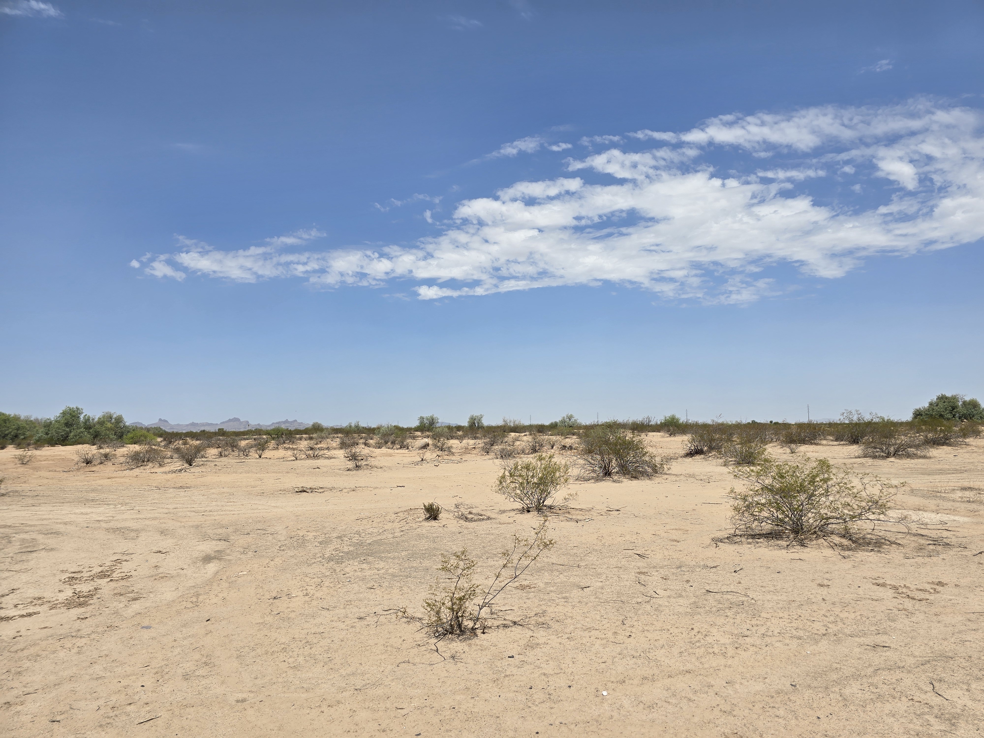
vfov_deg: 58.9
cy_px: 369
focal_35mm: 23
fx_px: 654
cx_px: 492
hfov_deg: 73.9
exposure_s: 1/1593
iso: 12
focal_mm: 6.3
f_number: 1.7
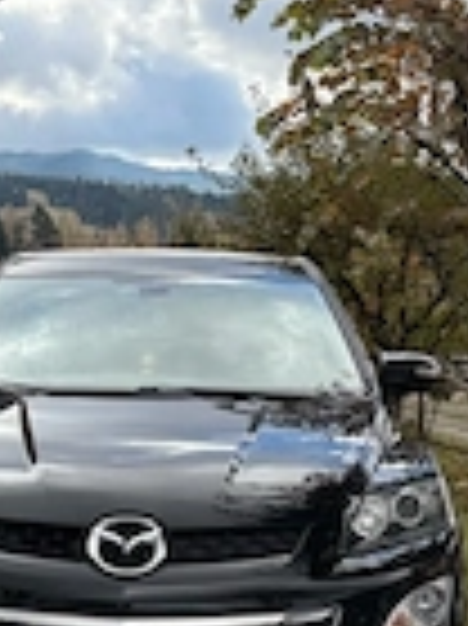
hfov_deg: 19.5
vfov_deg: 25.9
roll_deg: +0.5
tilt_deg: -4.6
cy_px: 423
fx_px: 1354
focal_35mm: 75
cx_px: 122
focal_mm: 5.96
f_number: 1.6
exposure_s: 1/1393
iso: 64
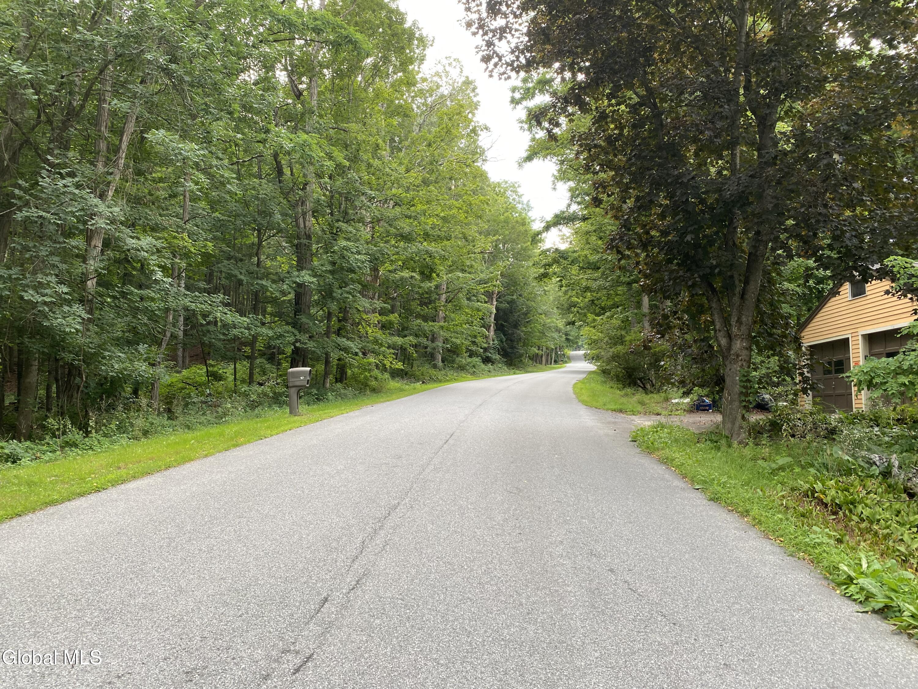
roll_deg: -1.5
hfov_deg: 67.3
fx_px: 690
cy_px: 344
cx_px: 459
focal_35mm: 26
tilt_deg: +6.3
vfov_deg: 53.1
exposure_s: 1/122
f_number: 1.8
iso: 50
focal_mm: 4.25
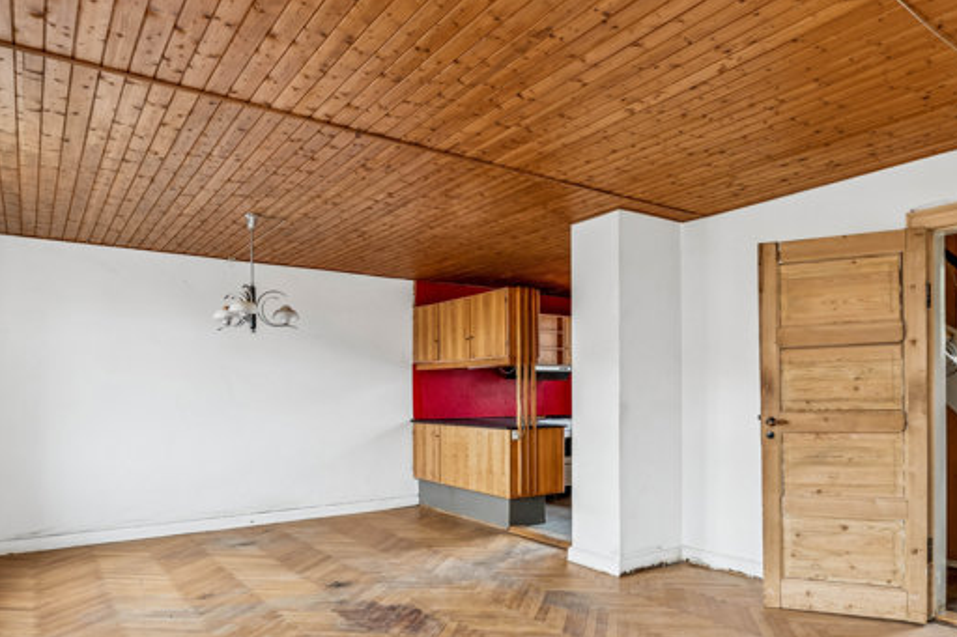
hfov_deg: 71.3
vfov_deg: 50.8
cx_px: 535
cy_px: 389
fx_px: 664
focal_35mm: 25
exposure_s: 1/3.33
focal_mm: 16
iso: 200
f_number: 9
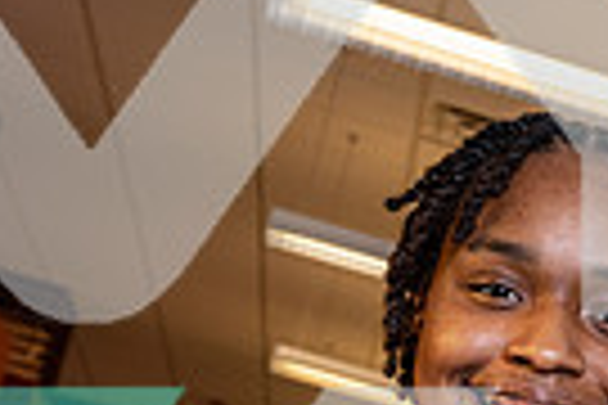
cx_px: 860
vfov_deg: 7.8
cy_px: 628
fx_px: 2905
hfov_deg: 11.5
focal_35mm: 172
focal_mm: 40
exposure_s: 1/250
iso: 800
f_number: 6.3
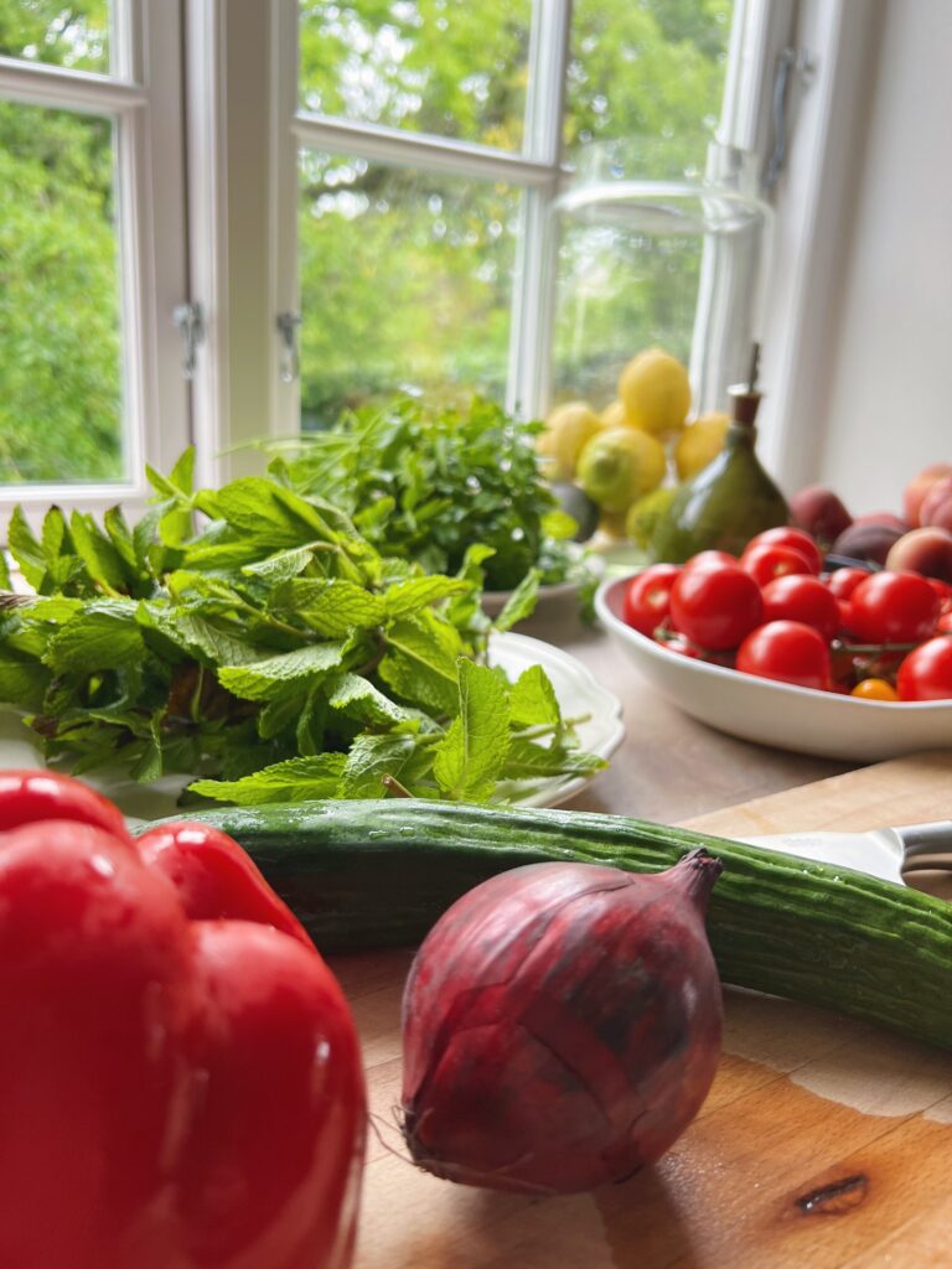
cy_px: 634
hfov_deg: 53.1
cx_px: 476
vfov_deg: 67.3
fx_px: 953
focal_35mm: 26
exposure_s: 1/121
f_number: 1.5
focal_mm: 5.7
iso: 80
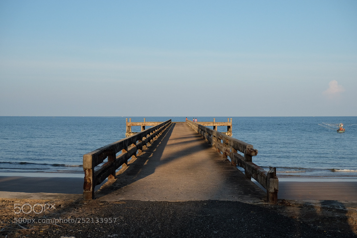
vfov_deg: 26.5
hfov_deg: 38.9
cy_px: 119
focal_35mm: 51
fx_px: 506
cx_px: 178
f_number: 3.6
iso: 800
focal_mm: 34.3
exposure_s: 1/5400
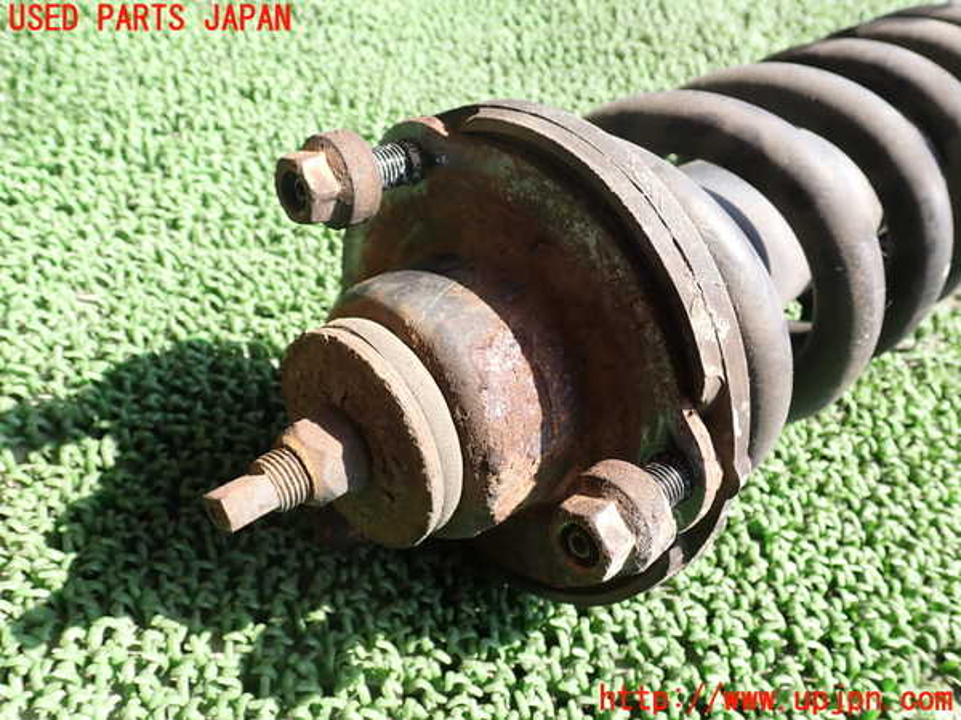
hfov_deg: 60.0
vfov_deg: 46.8
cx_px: 480
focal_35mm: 30
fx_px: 833
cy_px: 360
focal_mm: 5.4
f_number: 3.2
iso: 100
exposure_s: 1/200
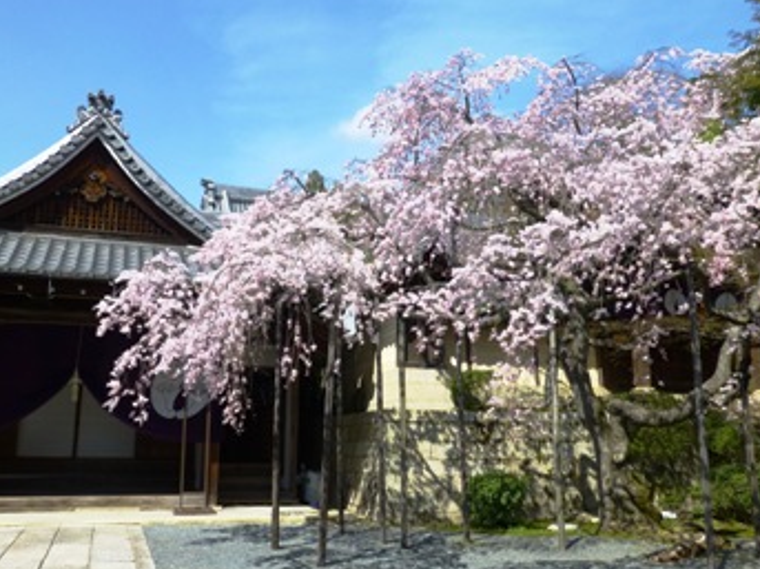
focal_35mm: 35
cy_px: 279
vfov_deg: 40.7
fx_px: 768
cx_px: 386
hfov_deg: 52.6
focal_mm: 5.4
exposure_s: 1/800
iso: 100
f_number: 4
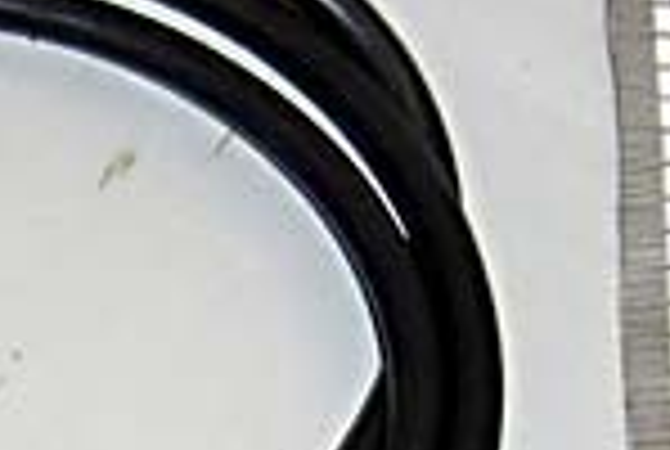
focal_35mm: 303
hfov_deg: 6.7
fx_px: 5650
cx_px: -441
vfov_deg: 4.5
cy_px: 774
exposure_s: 1/60
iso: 200
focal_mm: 12.26
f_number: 5.5
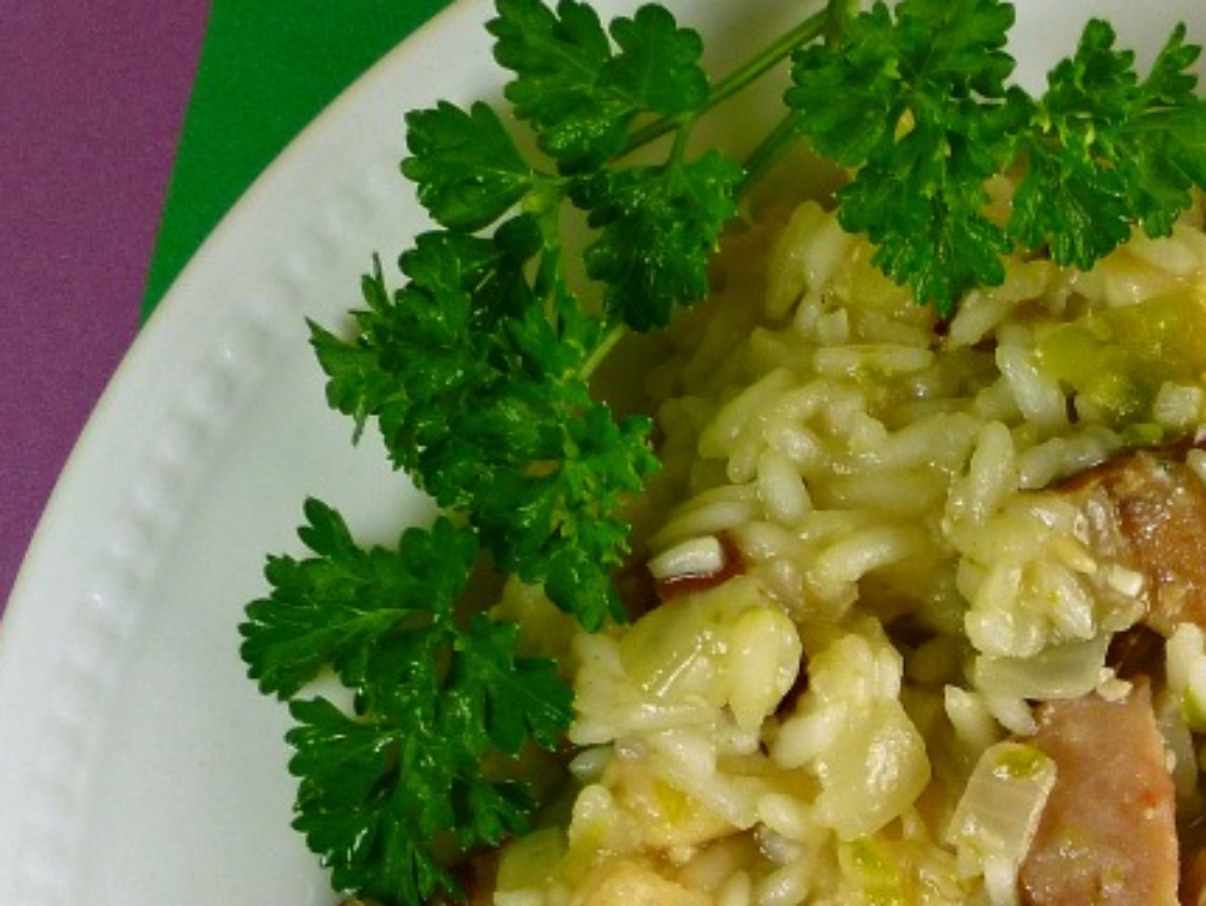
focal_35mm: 145
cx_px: 1200
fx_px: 5055
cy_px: 954
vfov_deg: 10.1
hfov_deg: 13.4
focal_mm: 9.2
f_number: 4.1
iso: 100
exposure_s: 1/80
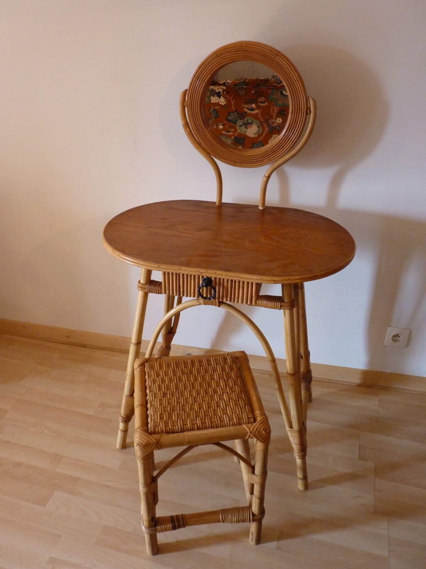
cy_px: 284
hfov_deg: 45.4
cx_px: 213
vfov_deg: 58.4
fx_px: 509
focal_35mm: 31
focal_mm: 5.5
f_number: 3
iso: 400
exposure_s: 1/20
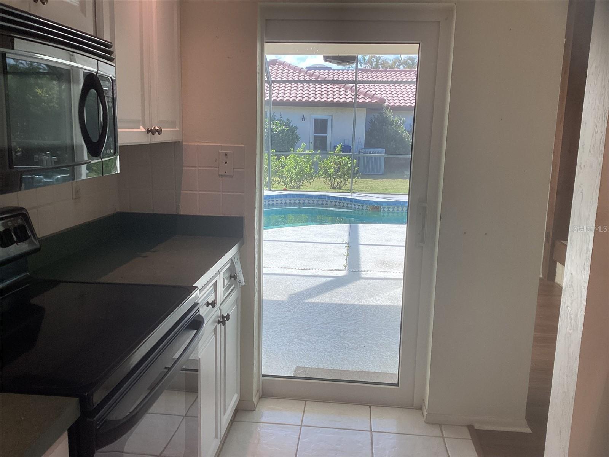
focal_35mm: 31
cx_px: 304
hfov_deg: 58.4
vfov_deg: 45.4
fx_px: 545
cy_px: 228
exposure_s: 1/120
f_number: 2.4
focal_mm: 3.3
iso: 32
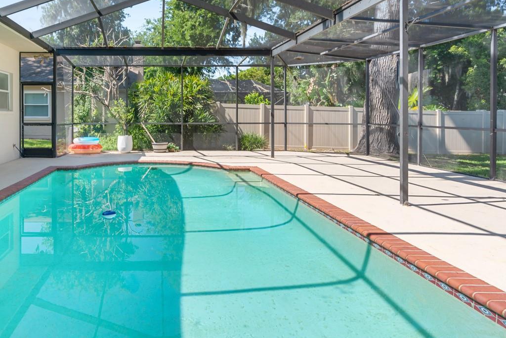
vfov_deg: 50.7
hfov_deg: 68.9
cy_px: 125
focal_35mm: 25
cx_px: 158
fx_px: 351
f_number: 8
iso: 200
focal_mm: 16
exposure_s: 1/160
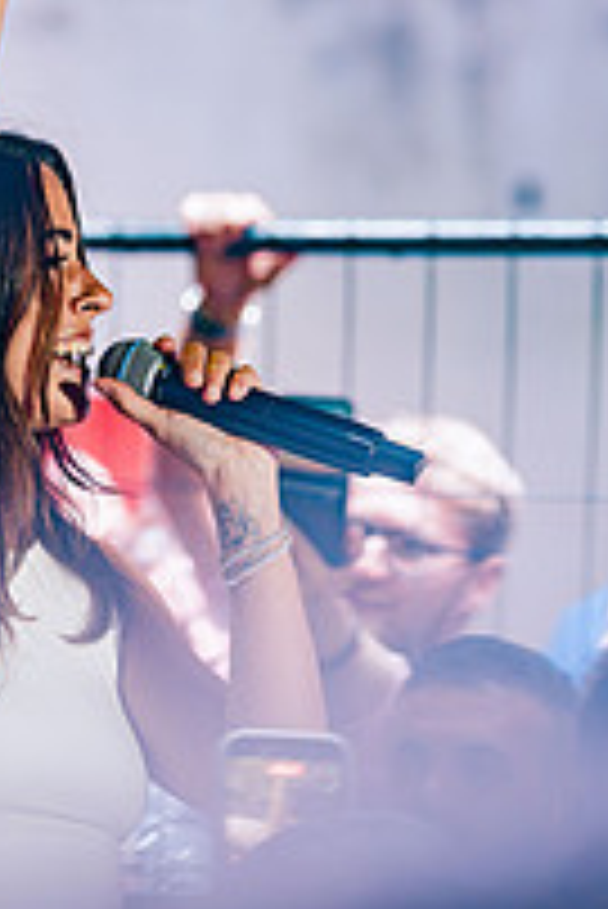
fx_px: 8219
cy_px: 396
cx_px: 180
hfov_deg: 4.2
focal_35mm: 325
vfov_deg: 6.3
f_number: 2.8
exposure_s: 1/160
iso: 800
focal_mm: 146
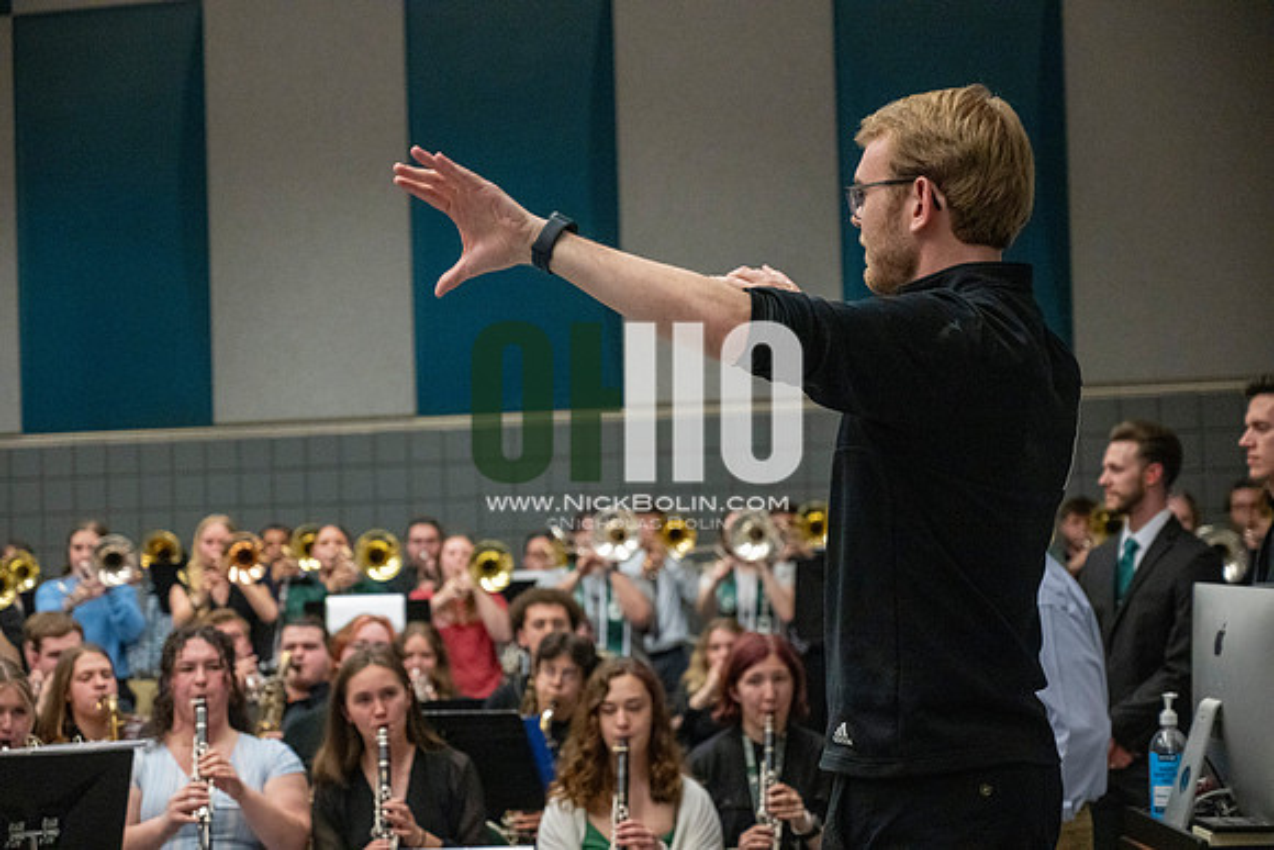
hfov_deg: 28.8
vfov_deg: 19.5
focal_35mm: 70
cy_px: 425
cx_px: 637
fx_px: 2478
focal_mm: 70
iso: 10000
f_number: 4
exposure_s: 1/500
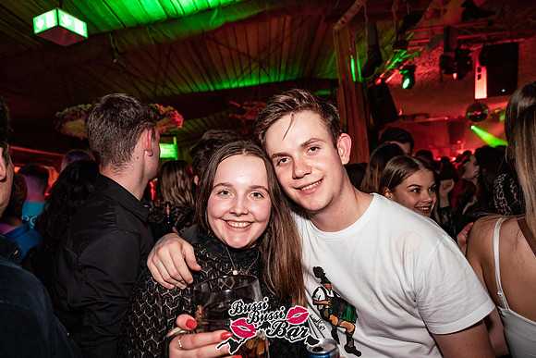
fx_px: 343
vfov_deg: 55.1
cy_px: 179
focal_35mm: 23
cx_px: 268
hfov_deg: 76.1
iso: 1600
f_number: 4
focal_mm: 23
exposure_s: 1/60
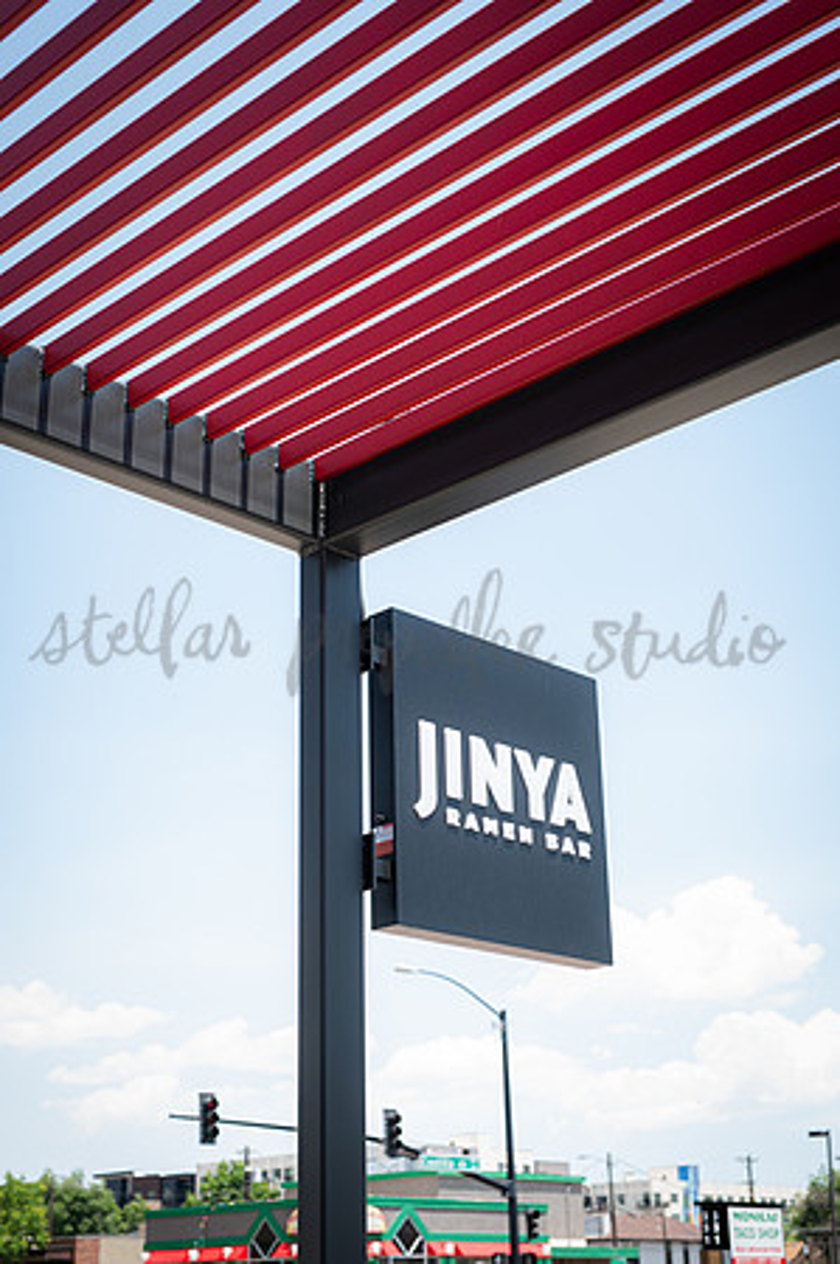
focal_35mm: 50
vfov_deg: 39.6
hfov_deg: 26.9
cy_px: 632
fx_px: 1754
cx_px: 420
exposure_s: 1/640
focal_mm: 50
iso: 200
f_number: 4
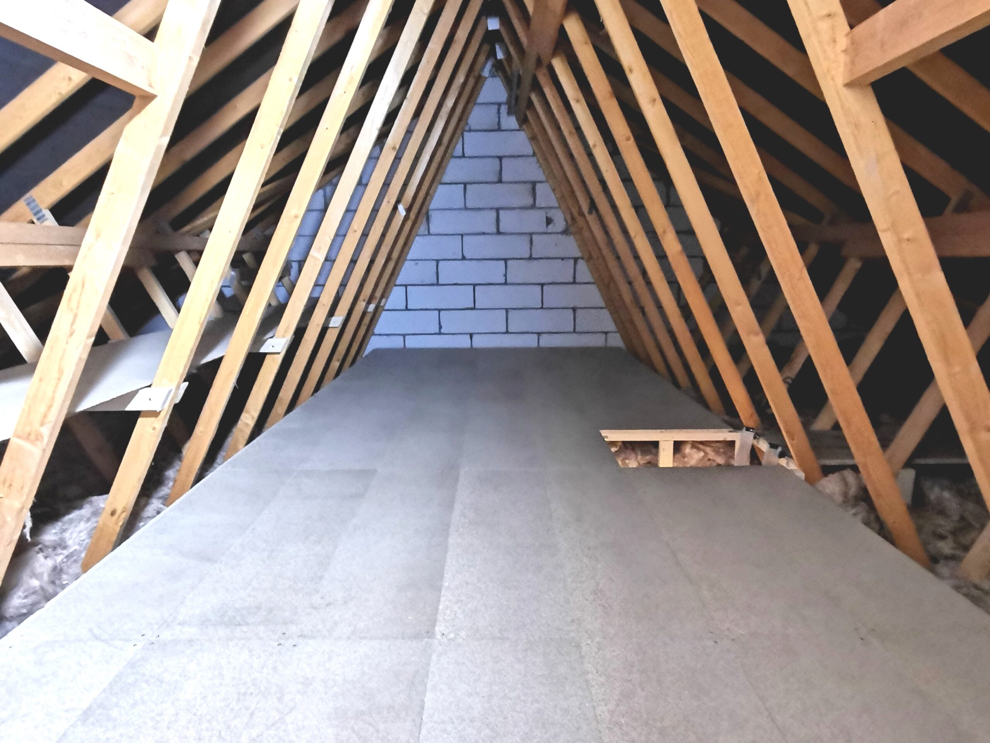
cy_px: 372
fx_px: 686
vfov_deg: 56.8
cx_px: 495
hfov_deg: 71.6
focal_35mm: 24
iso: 800
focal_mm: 2.35
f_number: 2.2
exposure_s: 6
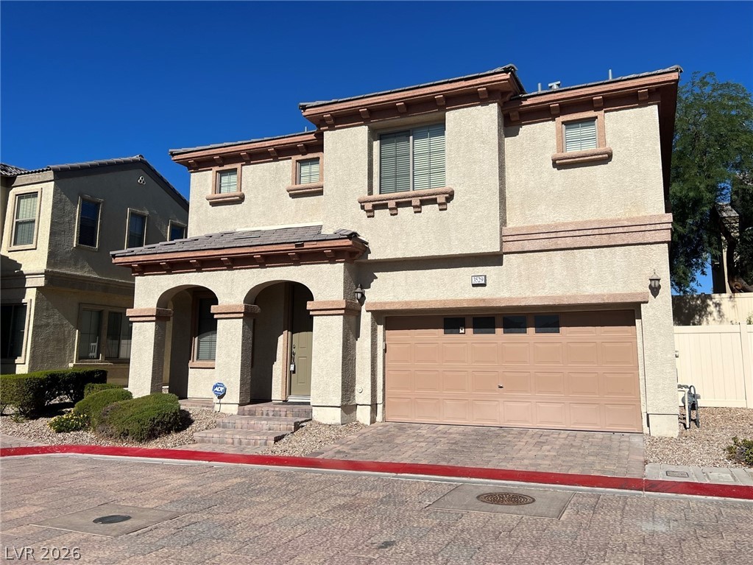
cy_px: 282
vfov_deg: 53.1
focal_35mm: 26
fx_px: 566
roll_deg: +0.4
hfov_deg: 67.3
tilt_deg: +8.6
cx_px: 376
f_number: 1.5
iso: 50
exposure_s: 1/8696
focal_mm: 5.7
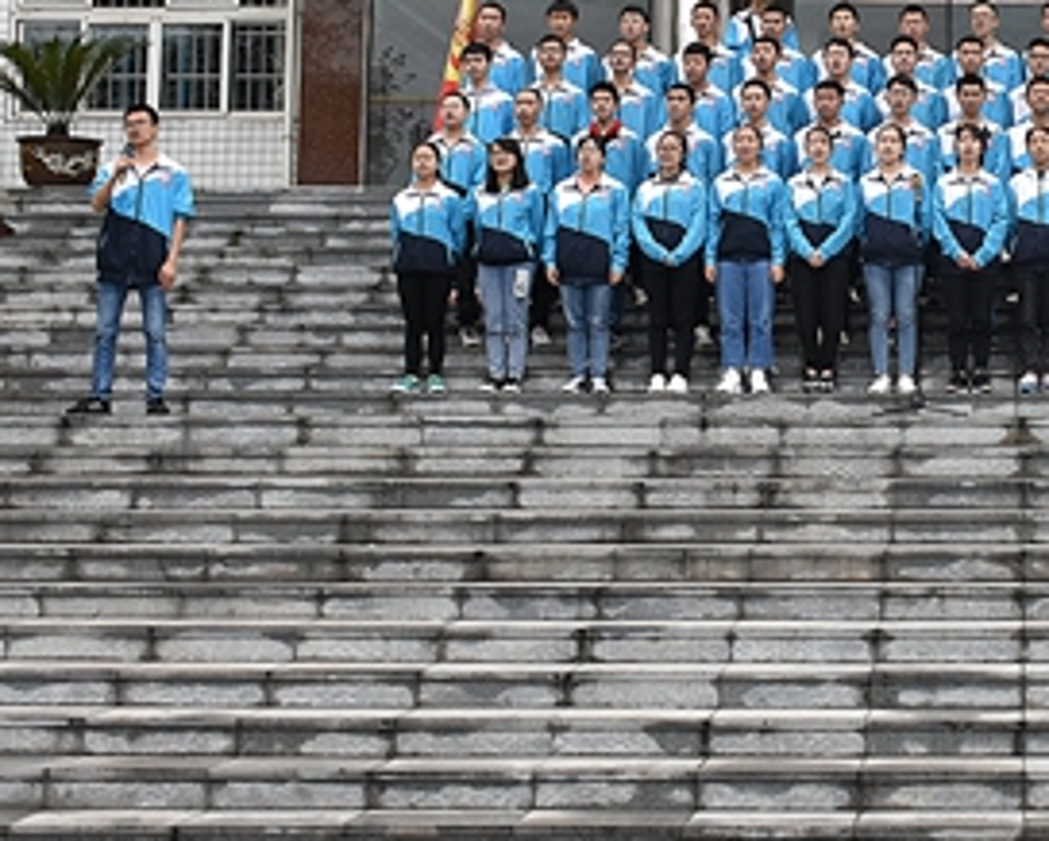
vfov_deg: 19.9
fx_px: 2364
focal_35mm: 76
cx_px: 983
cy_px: 156
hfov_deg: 24.2
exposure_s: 1/160
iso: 500
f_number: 9
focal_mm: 23
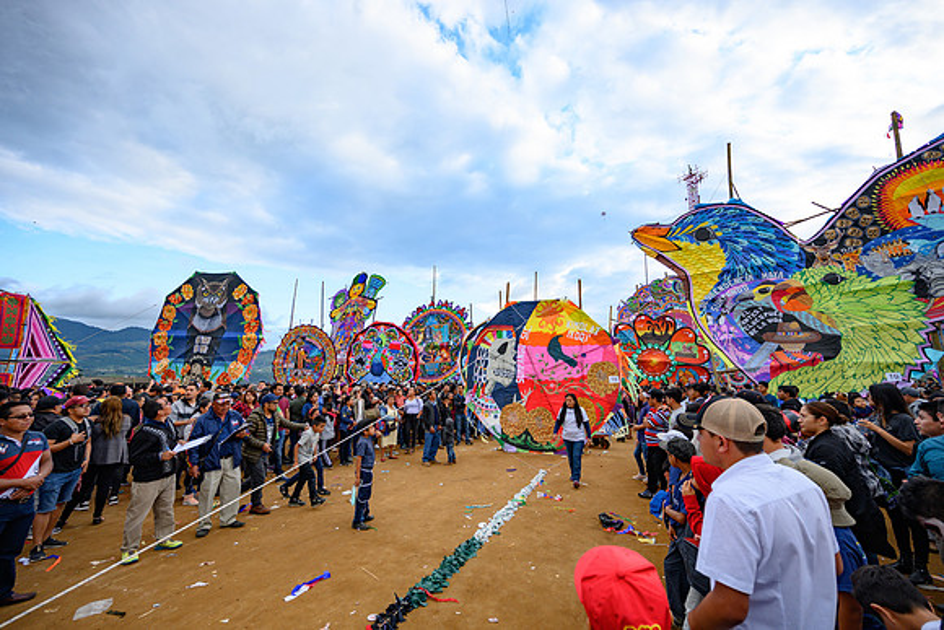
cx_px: 472
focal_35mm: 14
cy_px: 315
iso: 160
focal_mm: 14
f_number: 4
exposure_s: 1/320
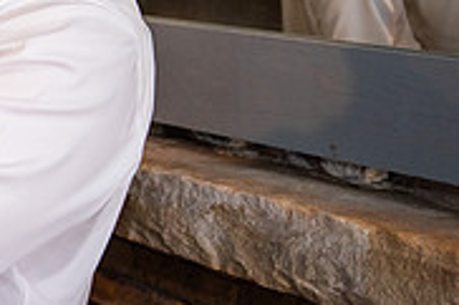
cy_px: -122
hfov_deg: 17.8
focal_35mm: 102
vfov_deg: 12.8
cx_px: -247
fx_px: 1299
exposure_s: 1/60
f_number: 4
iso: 640
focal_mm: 32
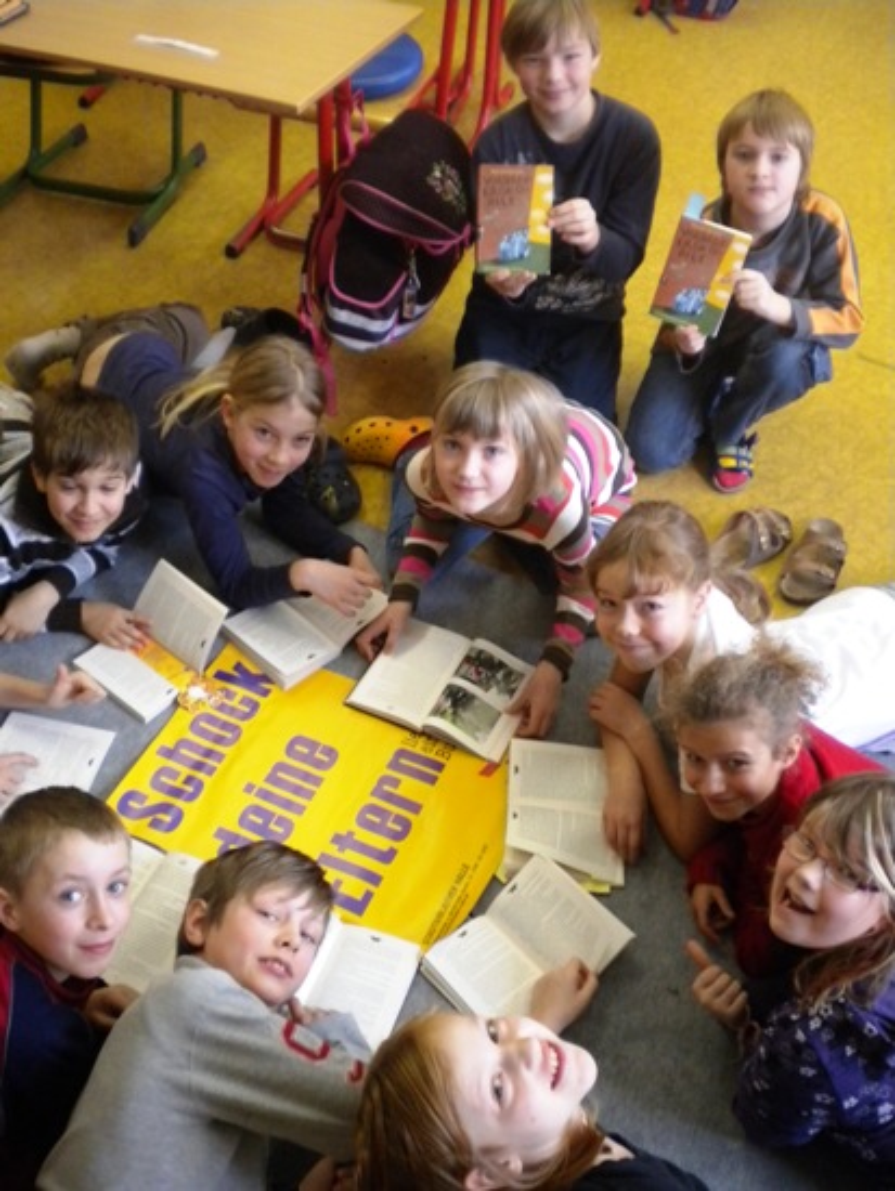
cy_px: 596
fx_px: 1206
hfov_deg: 40.7
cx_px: 448
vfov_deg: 52.6
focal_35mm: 35
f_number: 3.1
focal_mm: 6.3
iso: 400
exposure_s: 1/46
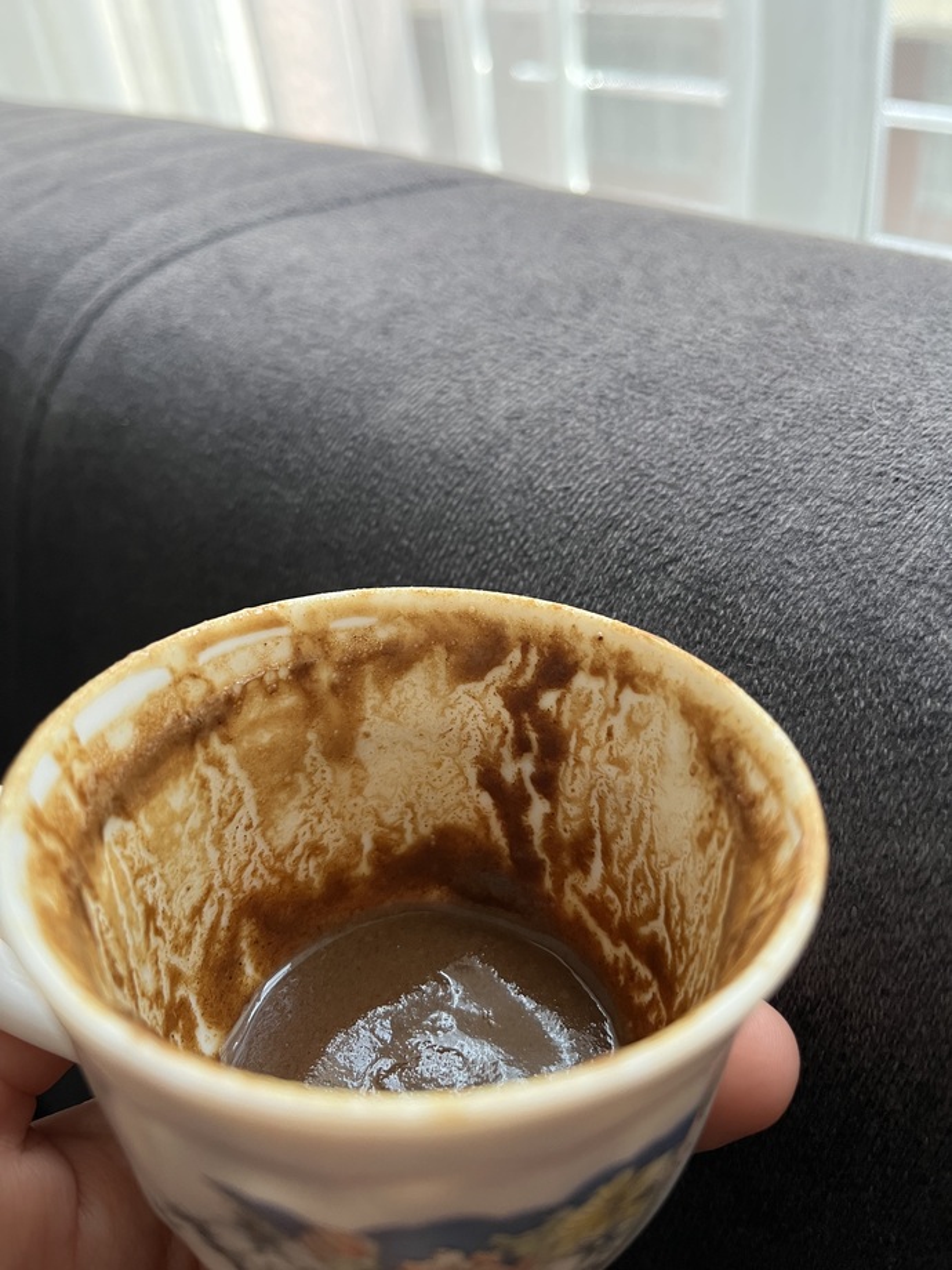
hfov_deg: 53.1
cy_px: 635
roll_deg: +8.6
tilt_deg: -39.1
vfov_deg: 67.3
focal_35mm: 26
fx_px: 953
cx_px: 476
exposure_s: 1/91
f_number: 1.6
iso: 125
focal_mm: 5.1
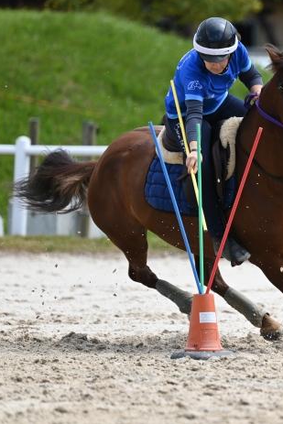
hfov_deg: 2.4
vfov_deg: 3.6
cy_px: 182
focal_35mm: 570
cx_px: 302
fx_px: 6716
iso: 450
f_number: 5.3
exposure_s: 1/1250
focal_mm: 330
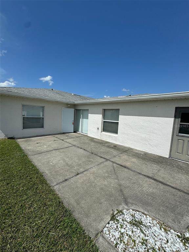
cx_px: 94
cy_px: 126
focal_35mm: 14
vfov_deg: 102.1
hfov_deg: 85.7
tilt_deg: -5.7
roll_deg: -2.6
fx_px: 102
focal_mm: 2.22
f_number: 2.2
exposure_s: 1/4630
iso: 40
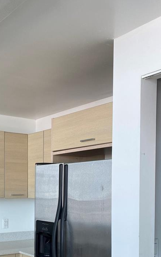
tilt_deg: -0.1
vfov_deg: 41.2
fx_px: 330
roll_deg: -0.6
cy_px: 199
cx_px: 16
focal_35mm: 47
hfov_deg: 26.5
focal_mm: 4.25
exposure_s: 1/122
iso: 80
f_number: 1.8
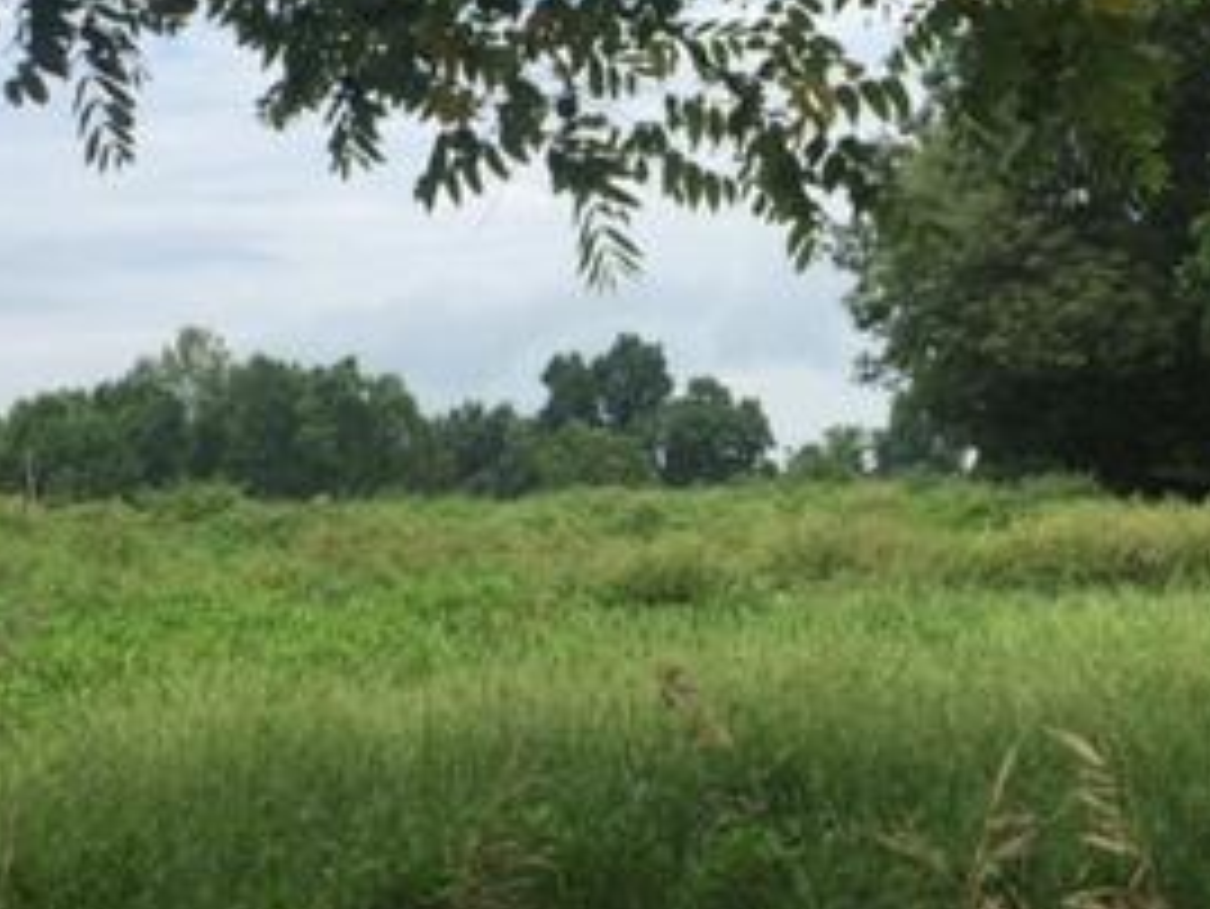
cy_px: 369
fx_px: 2413
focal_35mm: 69
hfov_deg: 28.1
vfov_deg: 21.3
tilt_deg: +4.3
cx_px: 697
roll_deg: +0.6
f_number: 2.2
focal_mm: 4.15
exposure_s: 1/1319
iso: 32
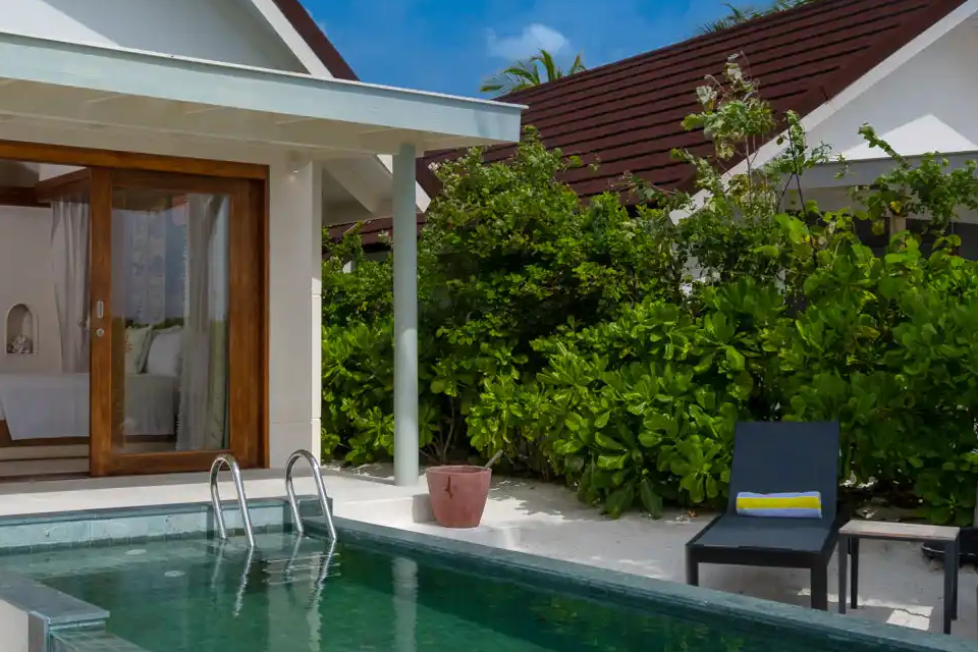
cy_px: 341
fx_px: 1304
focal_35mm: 48
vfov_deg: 28.1
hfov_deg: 40.8
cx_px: 354
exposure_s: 1/160
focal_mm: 18
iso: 100
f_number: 10
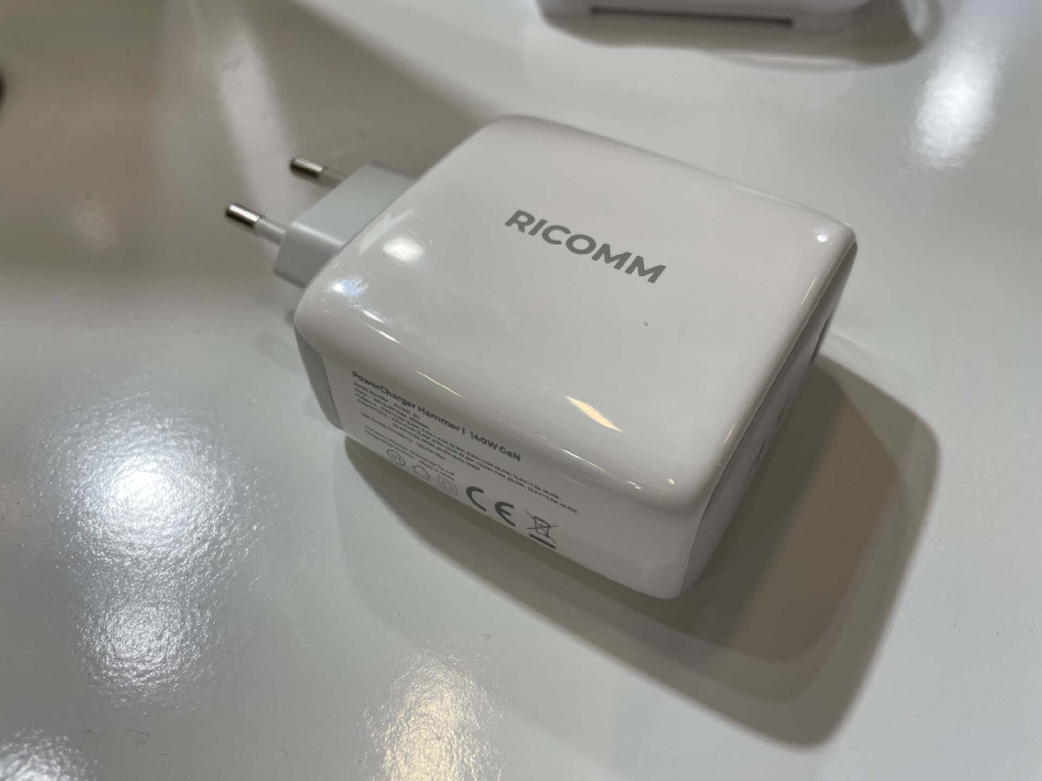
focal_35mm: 26
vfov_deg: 53.1
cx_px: 521
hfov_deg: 67.3
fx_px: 783
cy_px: 390
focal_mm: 4.2
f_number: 1.6
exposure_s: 1/177
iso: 32
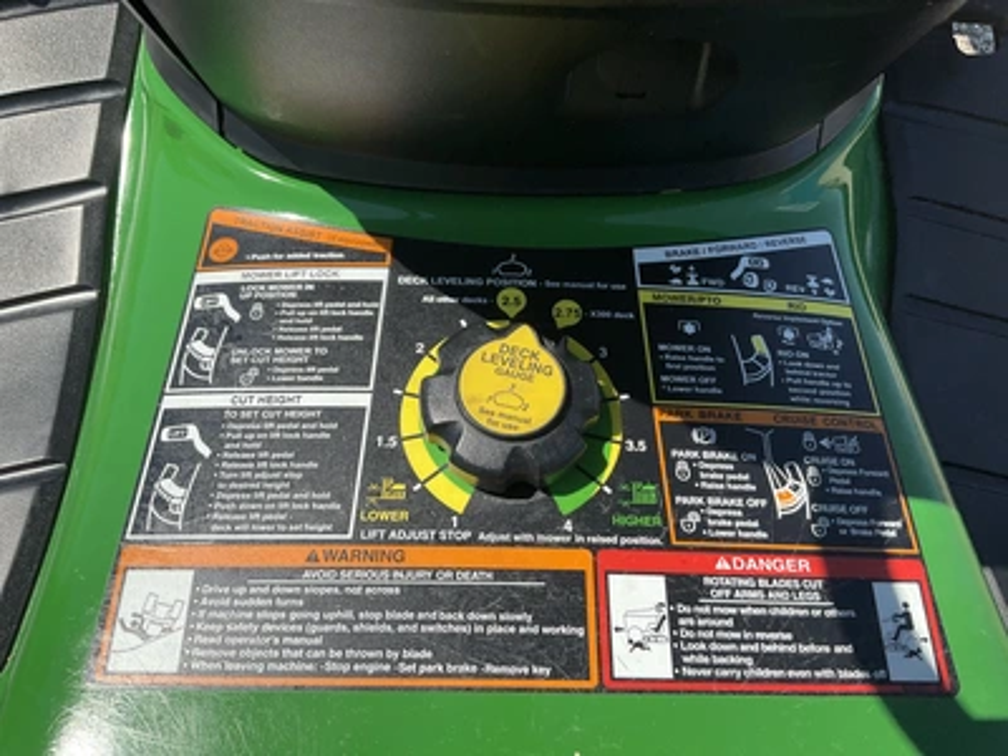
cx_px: 504
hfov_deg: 61.7
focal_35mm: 29
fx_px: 844
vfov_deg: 48.2
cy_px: 378
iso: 25
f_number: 1.8
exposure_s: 1/1912
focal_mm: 3
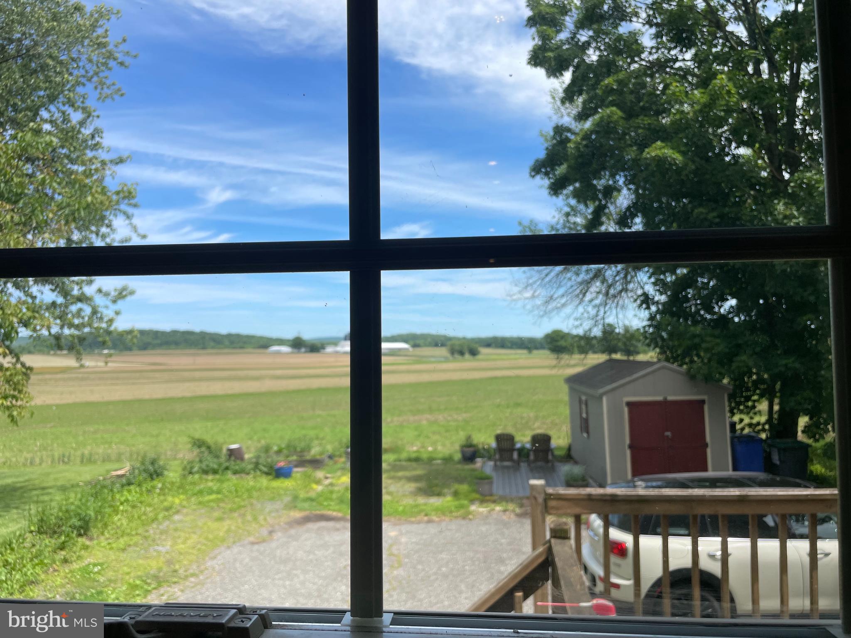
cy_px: 319
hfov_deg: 67.3
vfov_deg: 53.1
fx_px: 639
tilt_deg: +2.7
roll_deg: +1.1
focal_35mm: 26
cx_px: 426
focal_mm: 4.2
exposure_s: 1/2353
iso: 32
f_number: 1.6
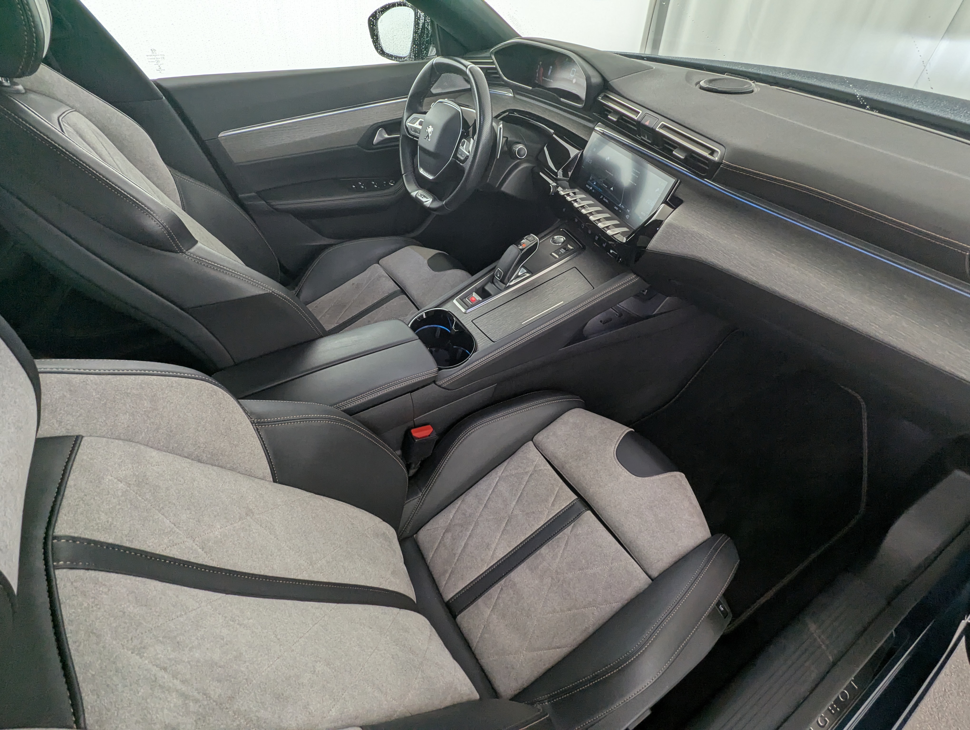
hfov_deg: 94.4
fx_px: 449
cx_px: 485
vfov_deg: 78.2
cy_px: 365
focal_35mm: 16
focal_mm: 2.35
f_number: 2.2
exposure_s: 1/75
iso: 83
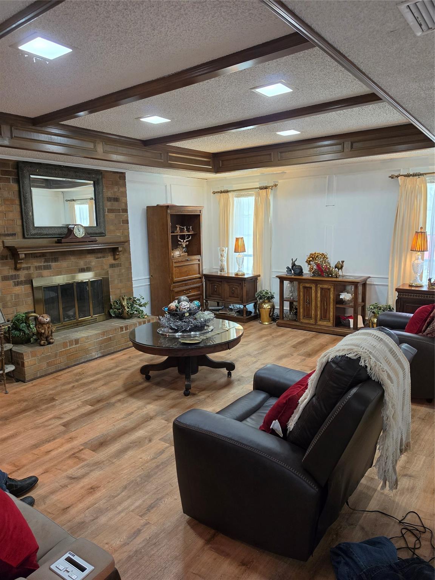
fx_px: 385
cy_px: 290
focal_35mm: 23
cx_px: 218
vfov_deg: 73.9
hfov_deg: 58.9
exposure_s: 1/120
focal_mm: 6.5
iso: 250
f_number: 1.4
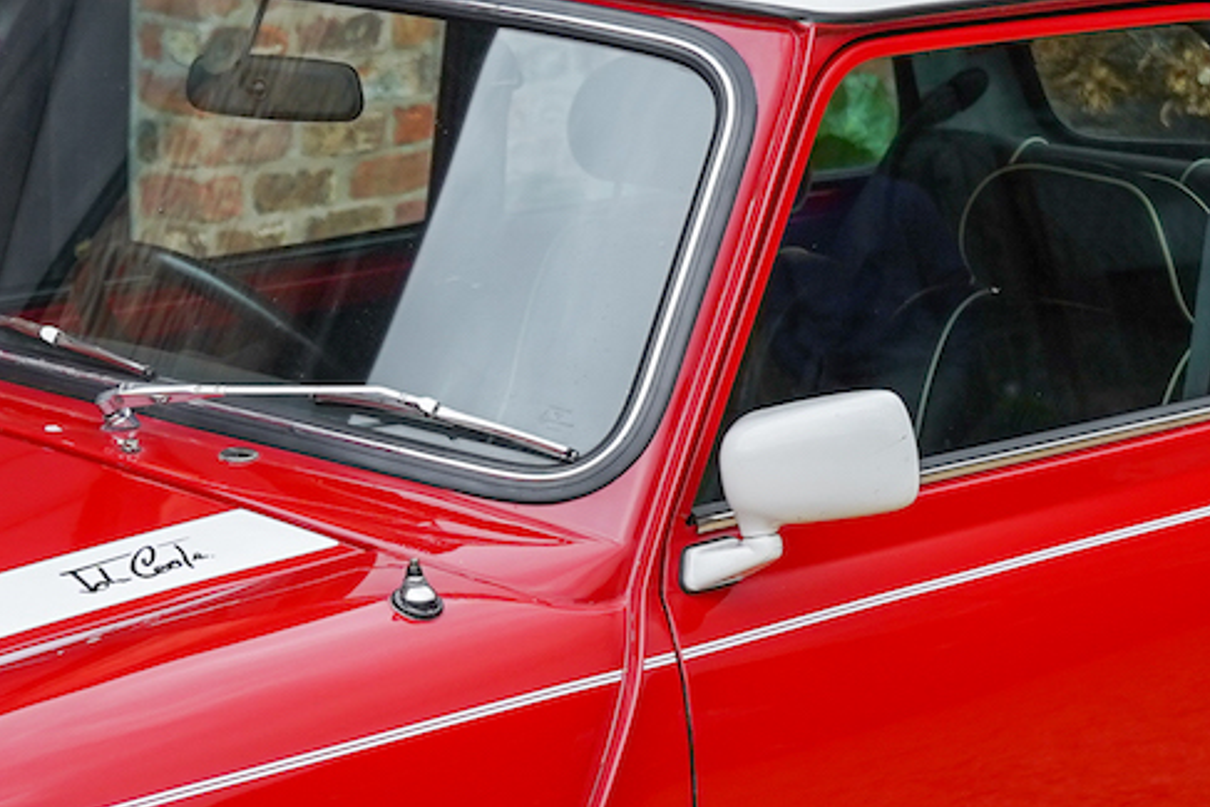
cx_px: 457
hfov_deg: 16.9
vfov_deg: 11.3
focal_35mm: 121
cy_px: 689
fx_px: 4070
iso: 320
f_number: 3.5
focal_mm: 29.5
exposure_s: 1/320
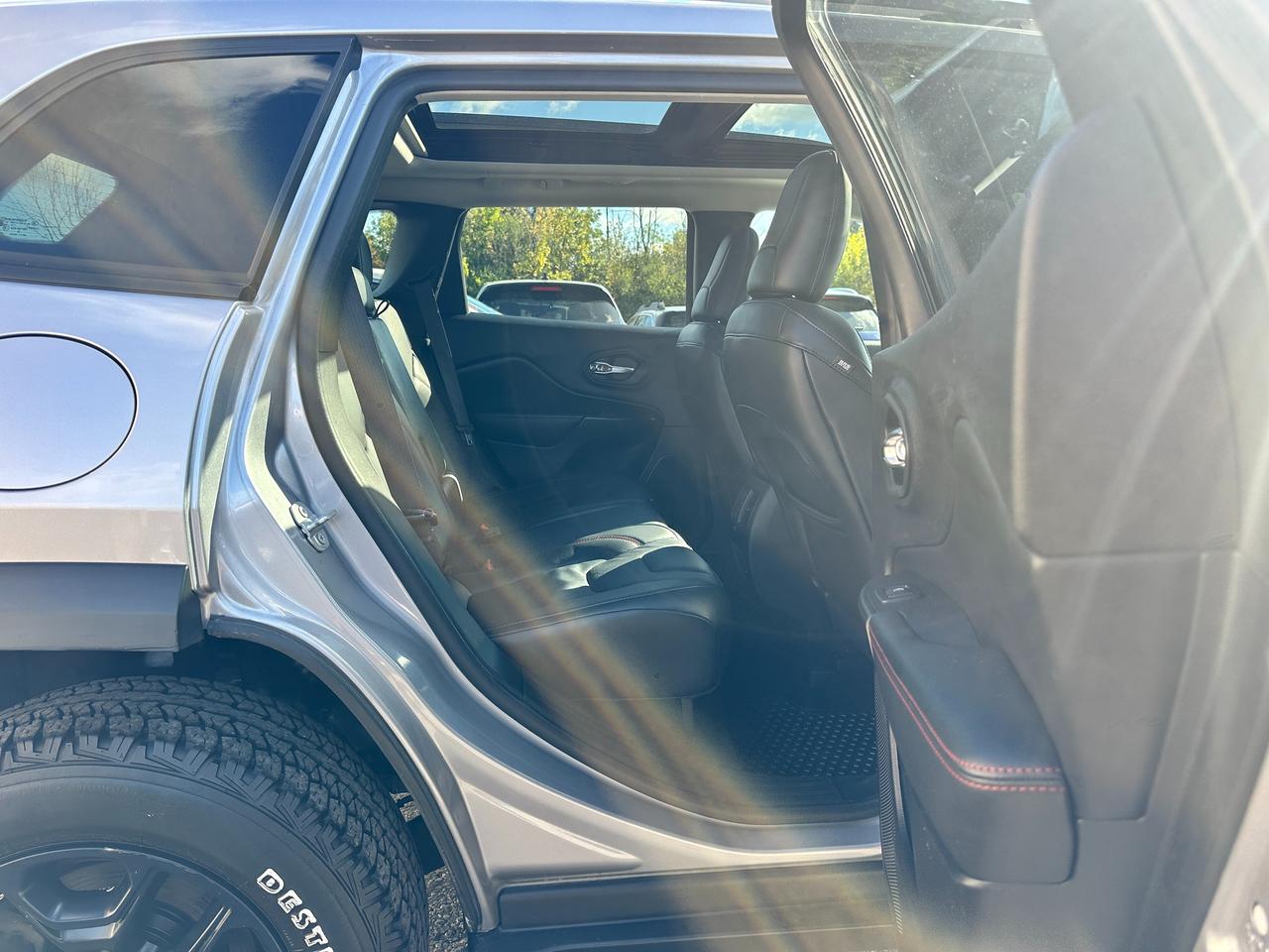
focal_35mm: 24
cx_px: 634
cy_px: 476
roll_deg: +0.7
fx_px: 880
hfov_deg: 71.6
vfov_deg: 56.8
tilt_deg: -9.9
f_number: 1.78
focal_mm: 6.86
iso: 80
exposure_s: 1/414
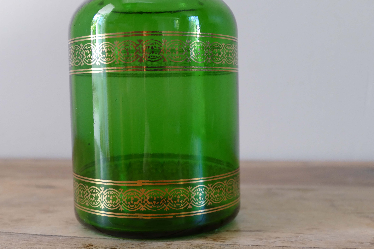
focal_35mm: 48
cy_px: 124
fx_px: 499
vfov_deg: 28.1
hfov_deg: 41.1
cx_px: 187
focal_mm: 17.54
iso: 800
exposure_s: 1/80
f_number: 3.3
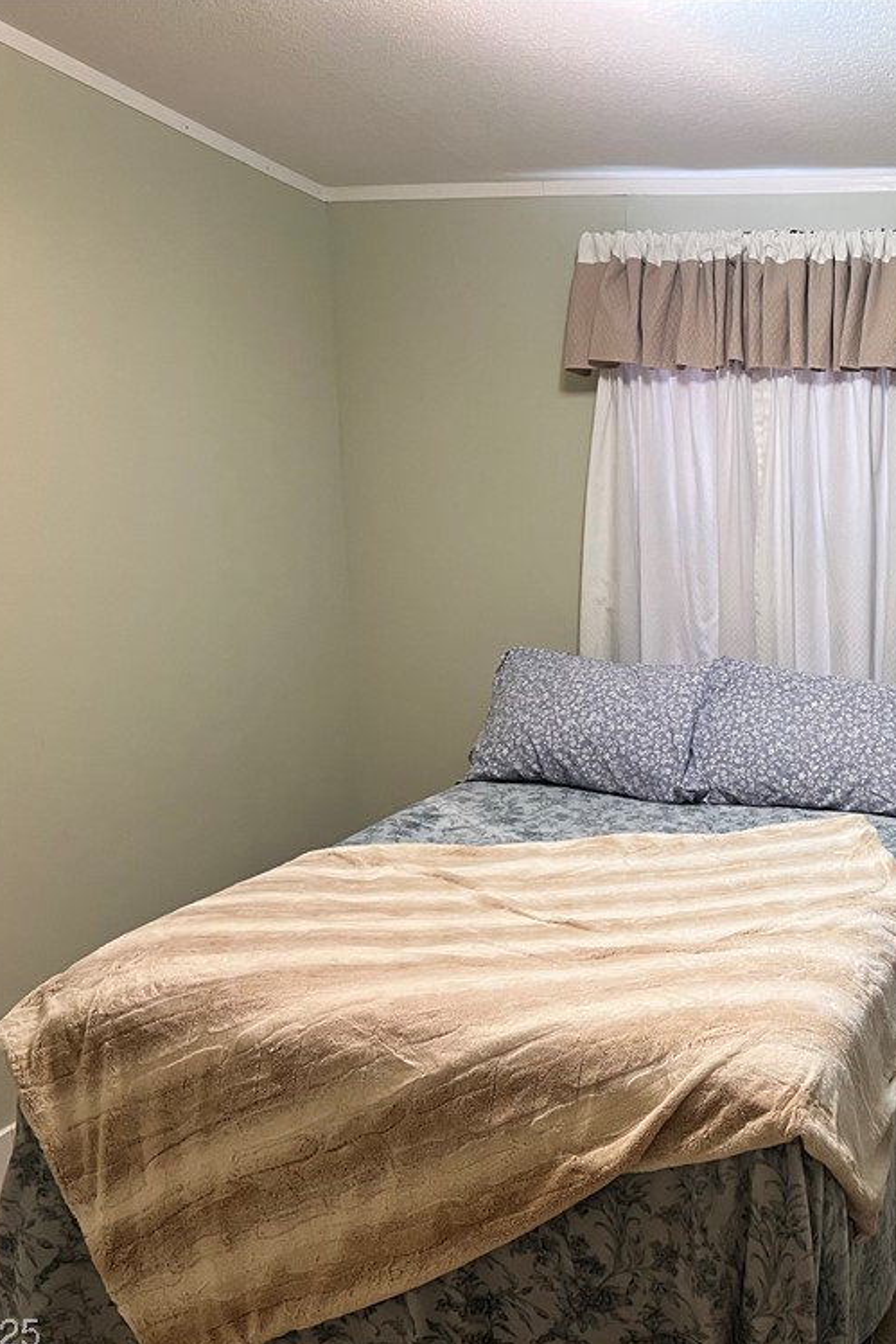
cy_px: 685
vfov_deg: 51.9
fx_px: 1381
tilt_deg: -10.2
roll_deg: -0.9
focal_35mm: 37
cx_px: 779
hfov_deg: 34.3
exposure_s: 1/60
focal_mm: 5.7
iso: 250
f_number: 1.5
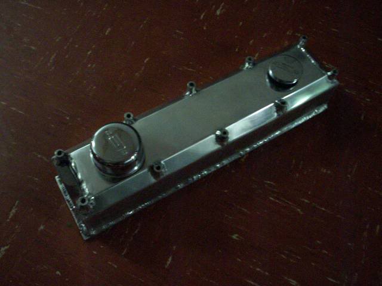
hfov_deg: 51.4
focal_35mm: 36
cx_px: 191
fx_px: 397
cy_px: 143
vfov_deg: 39.7
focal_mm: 5.9
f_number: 4.5
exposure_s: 1/8
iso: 400
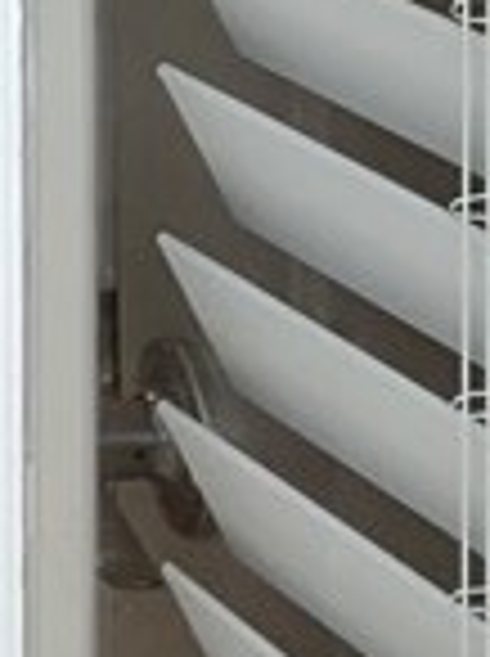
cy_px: -1030
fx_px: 3862
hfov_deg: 6.4
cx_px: -1205
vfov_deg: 8.7
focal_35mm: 204
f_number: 1.8
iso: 25
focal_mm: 3
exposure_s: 1/120
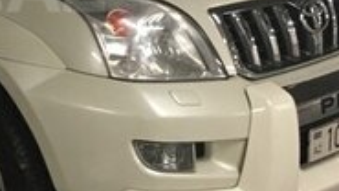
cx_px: -82
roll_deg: +0.8
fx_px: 1016
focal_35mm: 113
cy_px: -16
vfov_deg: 10.6
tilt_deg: -10.8
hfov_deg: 17.9
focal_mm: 4.15
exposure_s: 1/33
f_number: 2.2
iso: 160
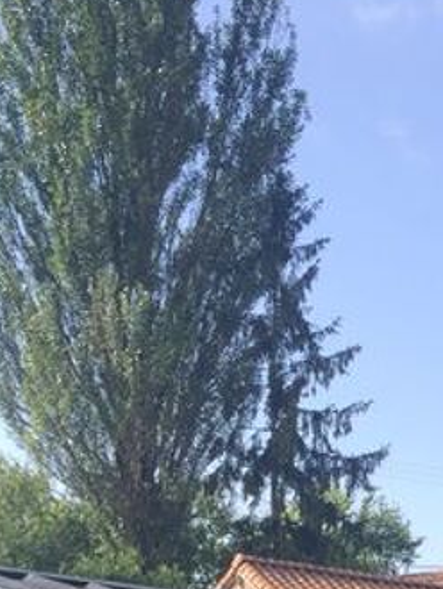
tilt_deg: -8.9
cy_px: 1079
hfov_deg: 12.1
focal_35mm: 117
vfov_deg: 14.6
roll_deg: -3.6
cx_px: 681
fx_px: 1994
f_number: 2.2
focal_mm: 4.15
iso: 32
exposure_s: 1/860
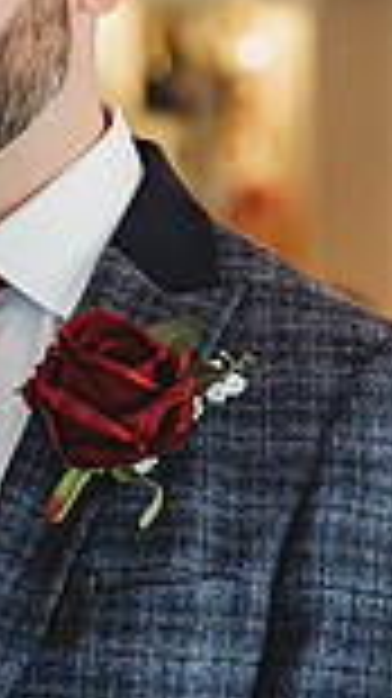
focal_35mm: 274
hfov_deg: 4.4
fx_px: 5071
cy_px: 347
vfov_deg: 7.9
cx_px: 0
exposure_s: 1/160
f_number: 3.2
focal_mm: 70
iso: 2200
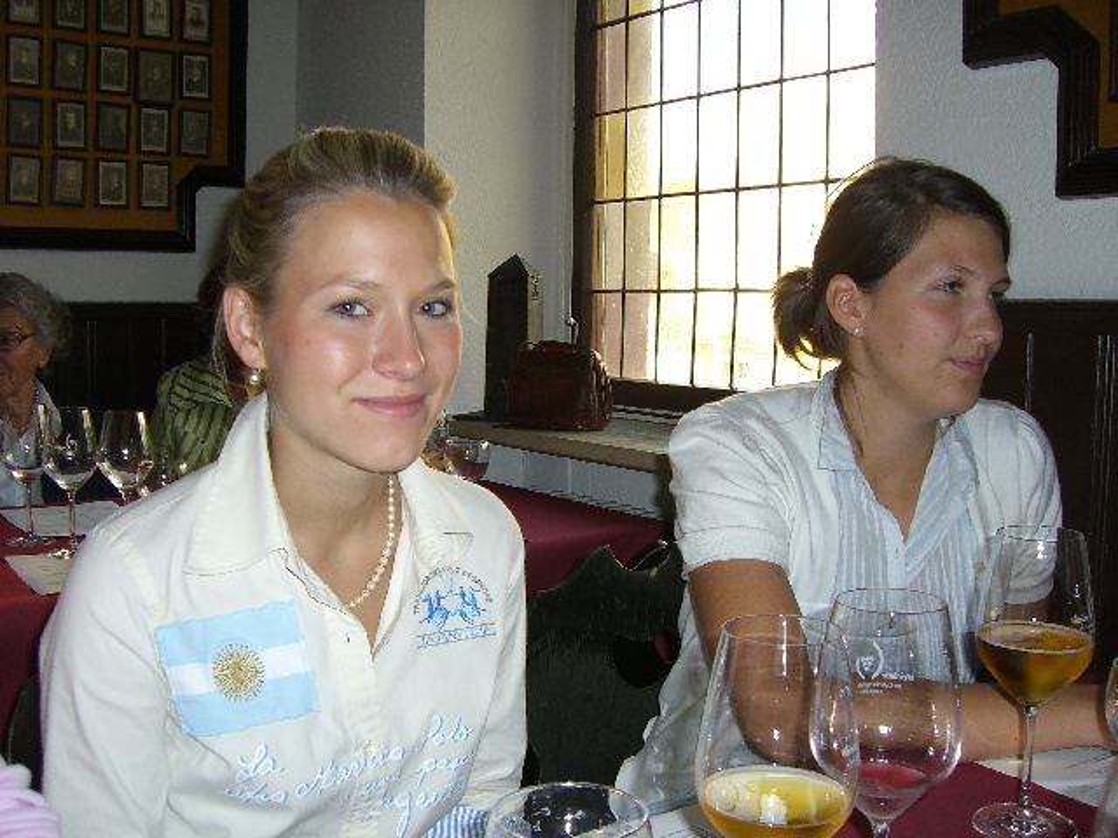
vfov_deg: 37.7
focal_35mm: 38
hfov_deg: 49.0
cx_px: 559
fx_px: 1227
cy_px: 419
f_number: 2.7
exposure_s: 1/60
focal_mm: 6.2
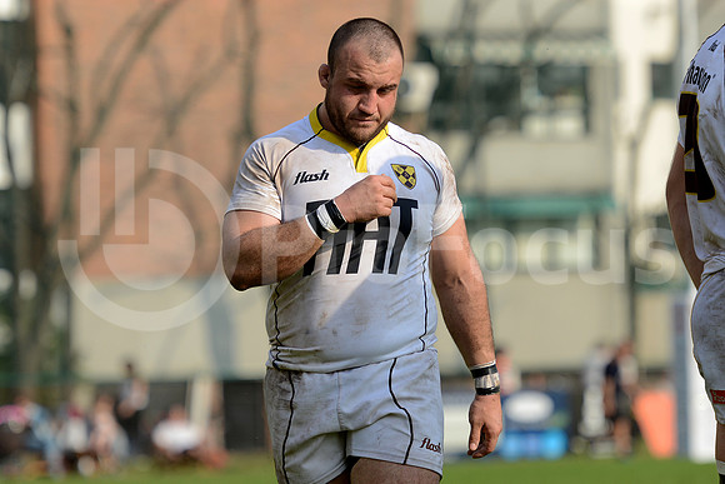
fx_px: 4230
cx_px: 362
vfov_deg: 6.5
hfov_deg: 9.8
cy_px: 242
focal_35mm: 210
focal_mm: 210
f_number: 4
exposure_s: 1/1600
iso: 320
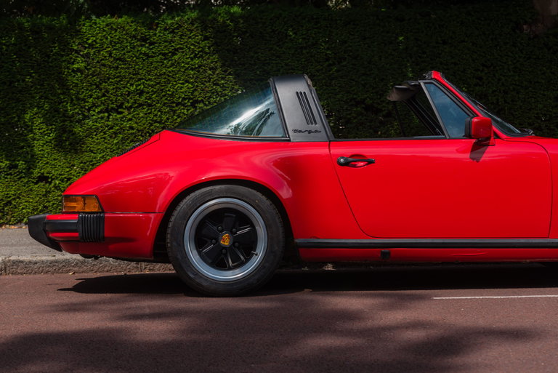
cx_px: 279
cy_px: 186
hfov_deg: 28.8
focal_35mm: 70
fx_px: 1086
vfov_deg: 19.5
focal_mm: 70
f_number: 5.6
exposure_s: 1/80
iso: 100
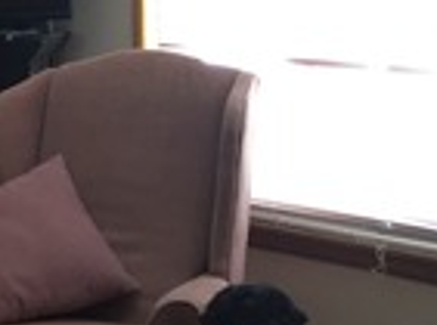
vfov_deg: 11.2
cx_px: -400
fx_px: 1662
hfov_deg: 13.2
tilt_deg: -5.7
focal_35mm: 132
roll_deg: +3.5
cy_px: 74
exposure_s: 1/30
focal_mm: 4.15
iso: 80
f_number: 2.2
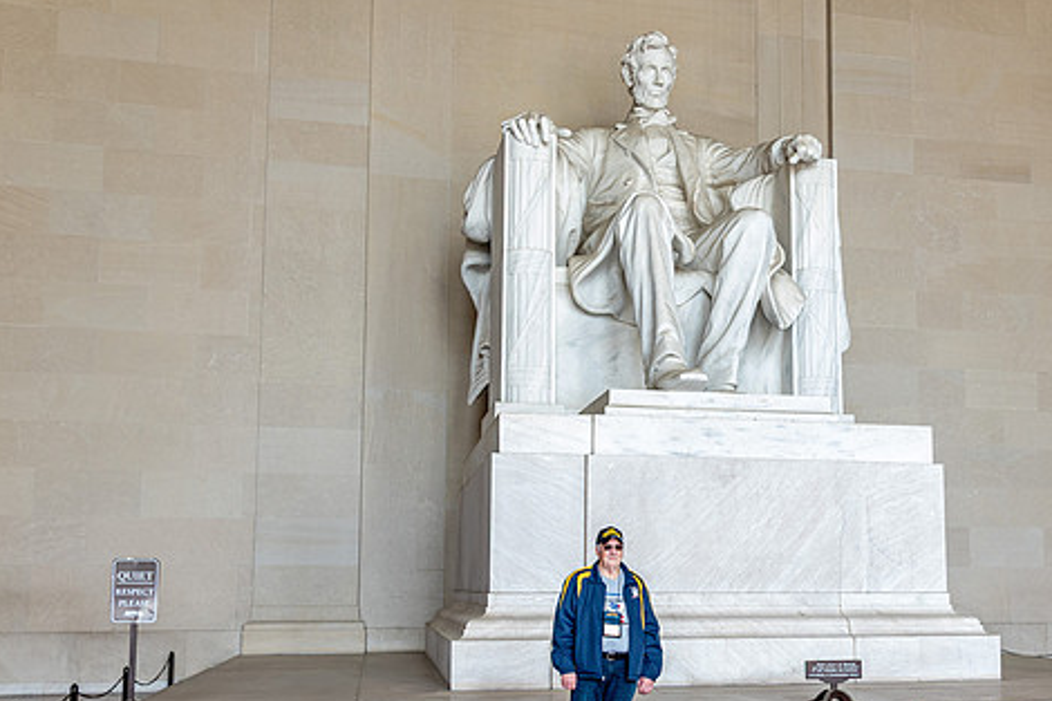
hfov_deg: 48.1
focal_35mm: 40
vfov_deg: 33.1
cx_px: 649
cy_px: 463
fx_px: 1168
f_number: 4
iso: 500
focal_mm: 24
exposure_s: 1/125
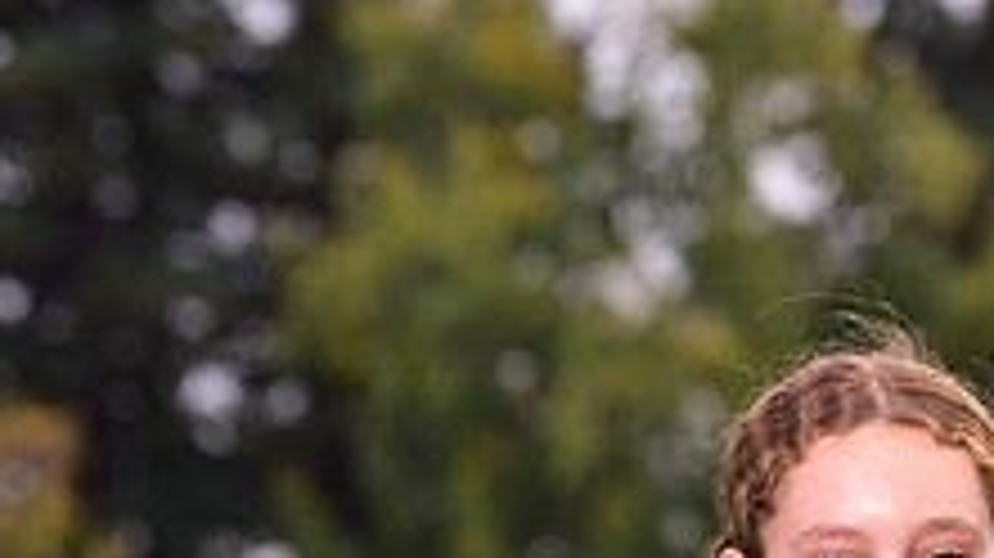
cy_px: 1044
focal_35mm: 344
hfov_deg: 6.3
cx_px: 825
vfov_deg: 3.5
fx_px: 9061
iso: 200
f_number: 5
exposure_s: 1/250
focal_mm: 125
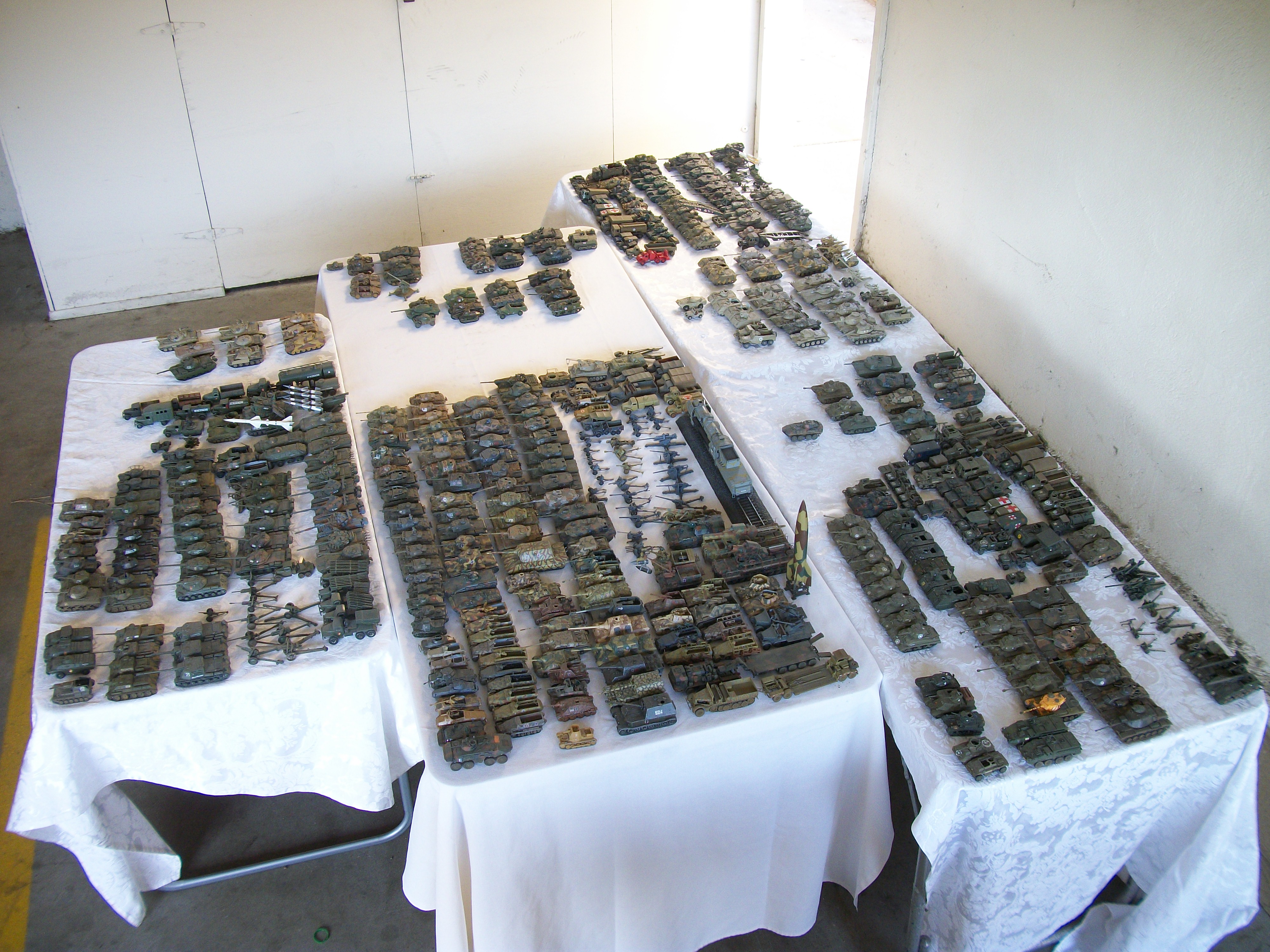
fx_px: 1174
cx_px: 635
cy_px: 476
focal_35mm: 32
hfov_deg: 56.8
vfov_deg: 44.2
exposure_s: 1/25
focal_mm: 5.7
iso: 87
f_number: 2.9
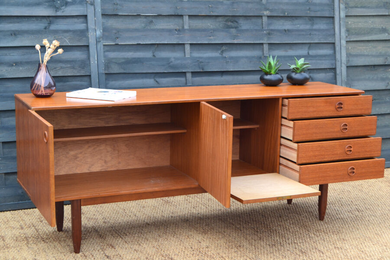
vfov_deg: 21.6
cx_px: 195
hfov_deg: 31.9
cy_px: 130
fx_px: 682
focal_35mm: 63
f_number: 8
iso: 500
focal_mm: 42
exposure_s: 1/60
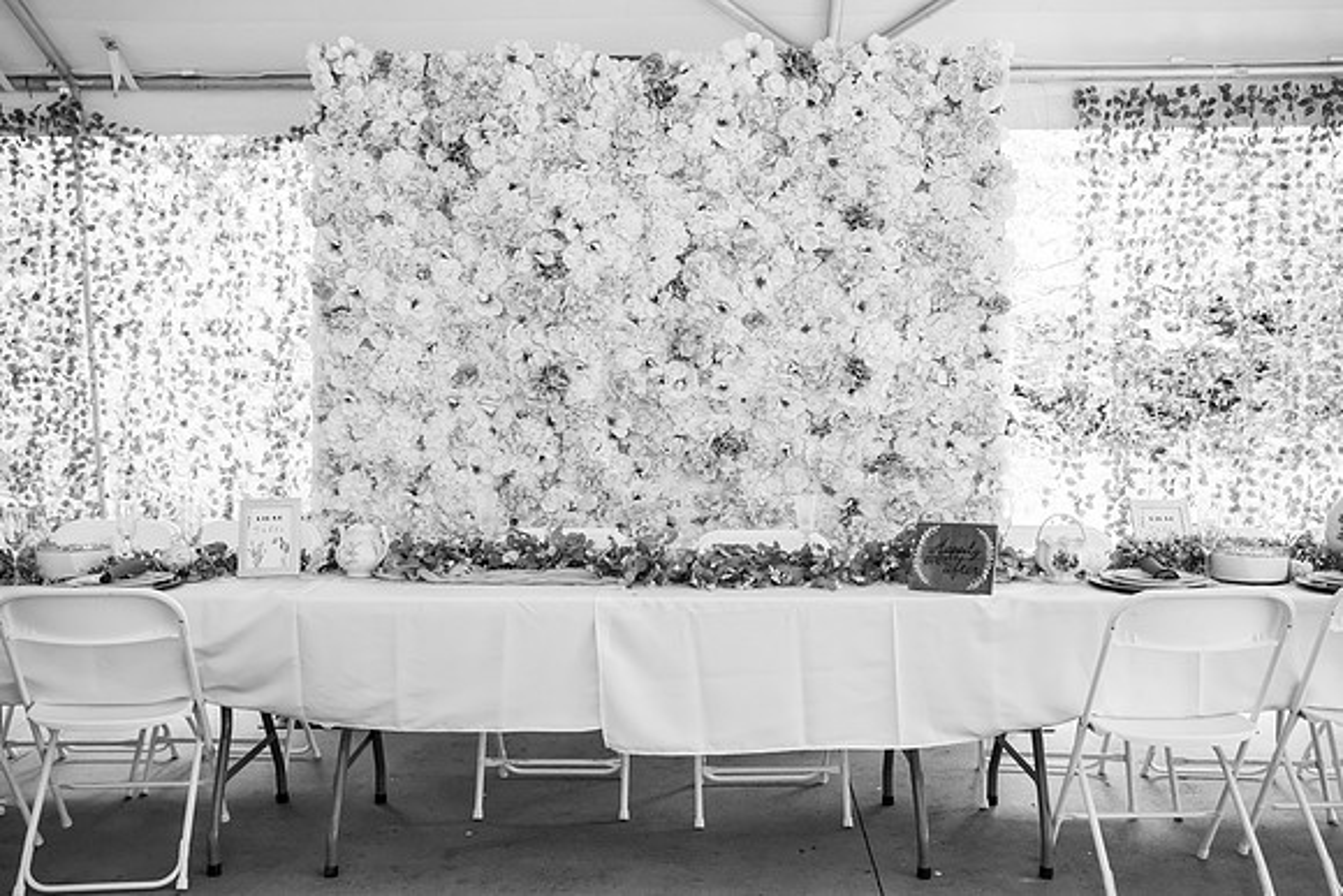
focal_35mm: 38
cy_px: 448
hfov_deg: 50.7
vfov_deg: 35.1
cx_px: 672
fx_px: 1418
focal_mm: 38
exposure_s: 1/320
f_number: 4
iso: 2500
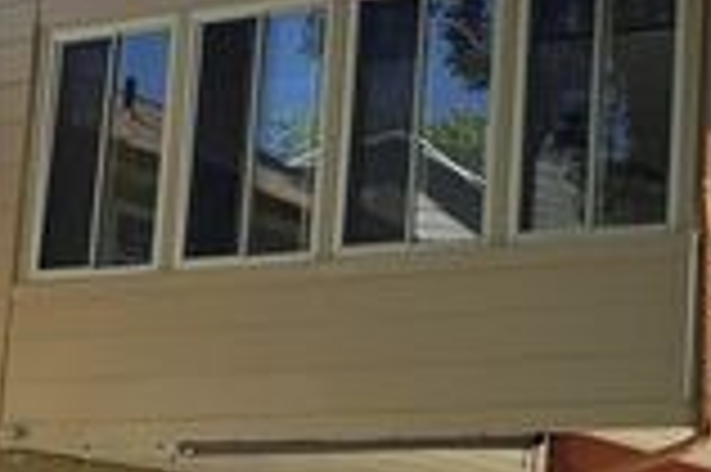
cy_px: 537
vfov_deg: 16.6
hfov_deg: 21.1
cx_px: 1107
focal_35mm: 79
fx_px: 1559
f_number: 1.78
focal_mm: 6.76
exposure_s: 1/1770
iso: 80
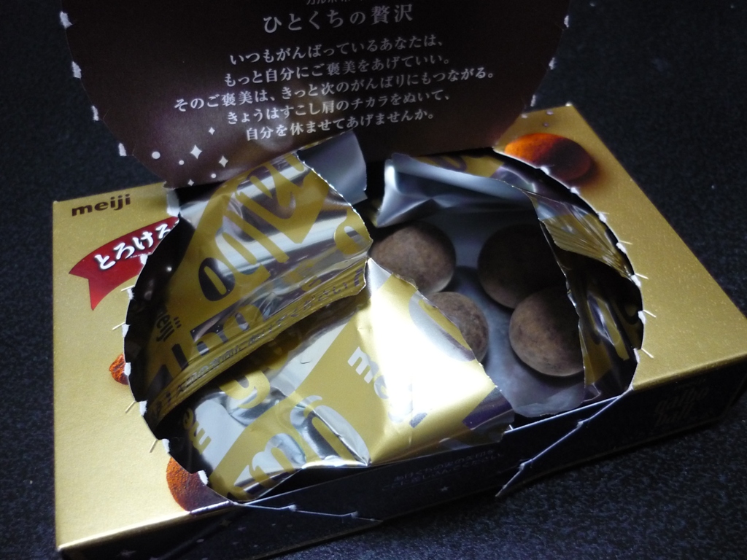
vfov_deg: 42.9
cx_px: 374
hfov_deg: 55.4
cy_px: 280
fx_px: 712
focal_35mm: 33
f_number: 2.8
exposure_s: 1/15
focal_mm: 5.5
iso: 400
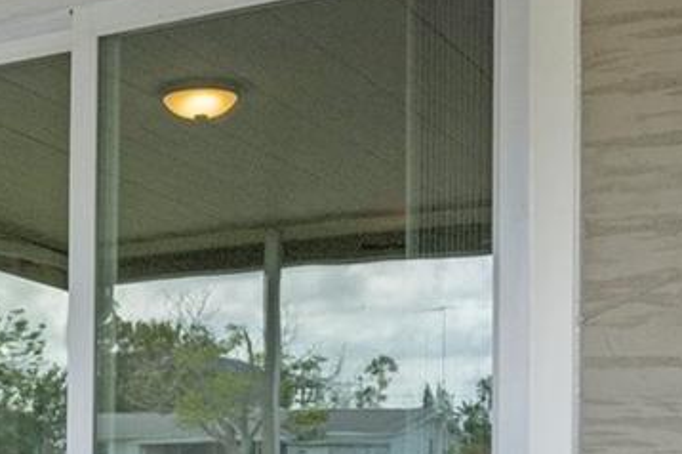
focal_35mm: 76
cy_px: 473
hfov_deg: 25.5
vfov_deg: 17.4
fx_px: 1438
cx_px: 21
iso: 400
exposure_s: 1/200
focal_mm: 17
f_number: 8
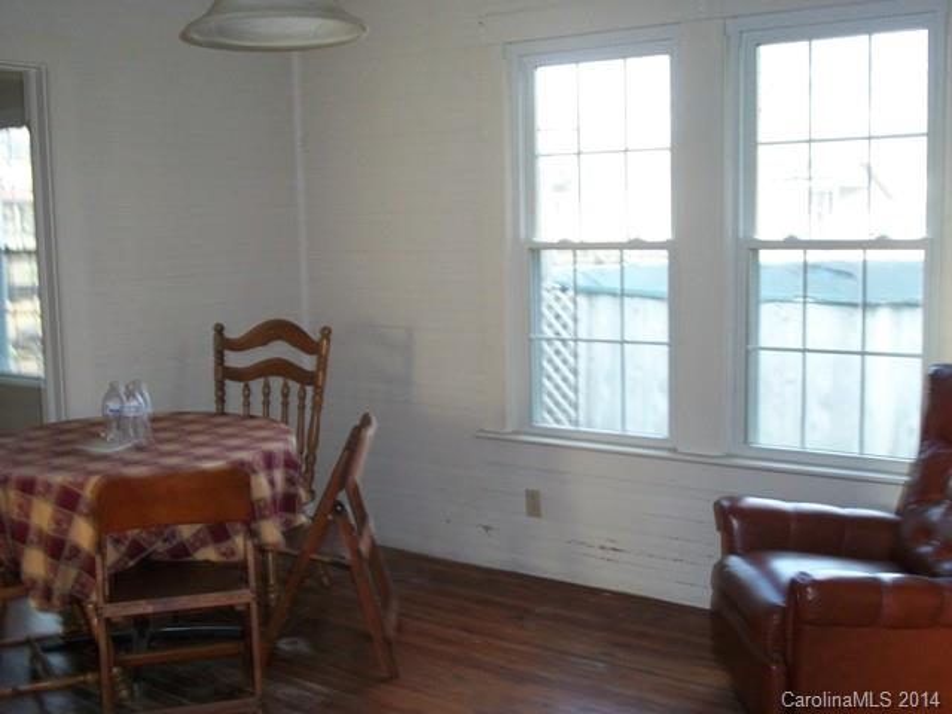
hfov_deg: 46.8
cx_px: 476
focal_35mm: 40
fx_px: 1100
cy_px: 357
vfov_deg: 36.0
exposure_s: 1/40
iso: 160
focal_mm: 7.1
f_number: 3.2
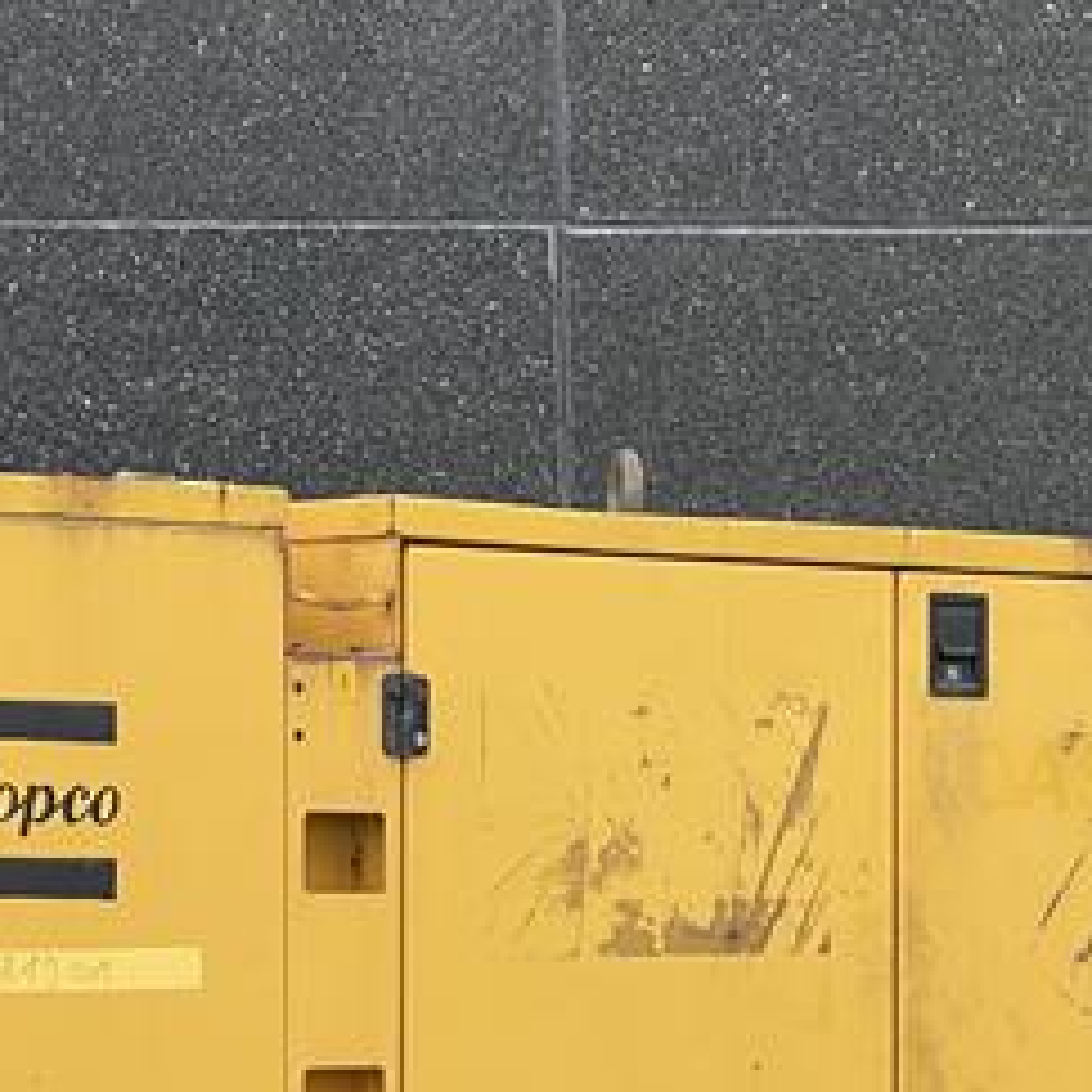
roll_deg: +1.2
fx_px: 6638
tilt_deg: -2.9
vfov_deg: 9.3
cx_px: 458
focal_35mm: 186
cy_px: 1088
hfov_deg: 9.4
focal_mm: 7.5
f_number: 2.2
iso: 20
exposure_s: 1/499
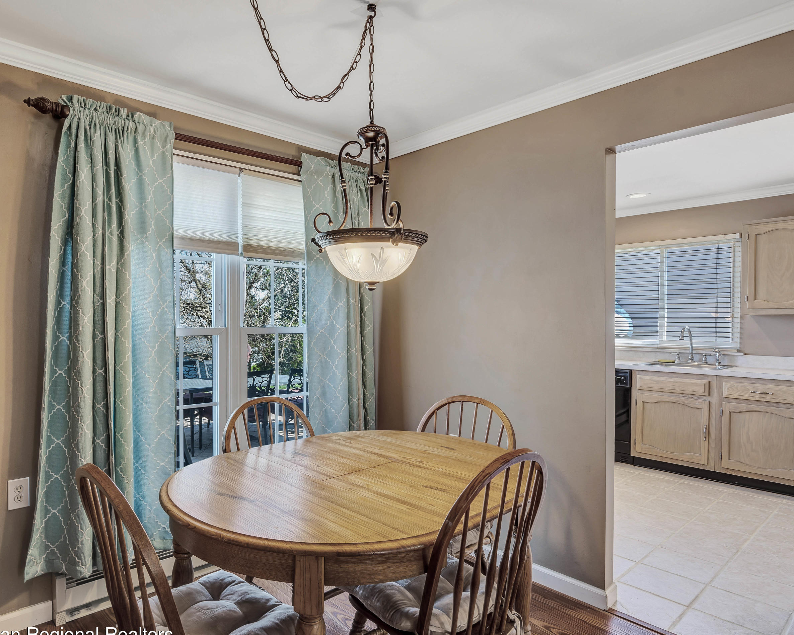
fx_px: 447
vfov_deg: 70.8
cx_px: 312
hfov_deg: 82.1
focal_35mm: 19
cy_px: 329
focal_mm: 16
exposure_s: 1/8
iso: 100
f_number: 8
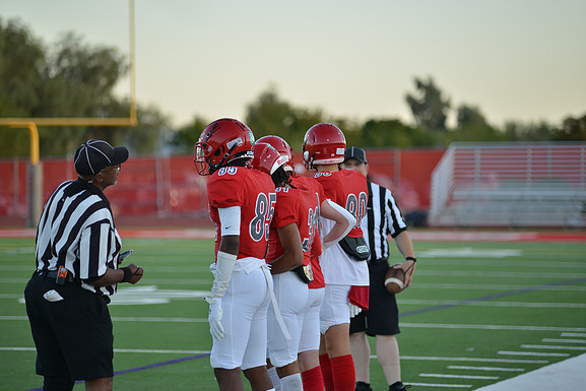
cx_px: 292
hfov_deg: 12.4
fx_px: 2703
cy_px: 196
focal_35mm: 166
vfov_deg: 8.3
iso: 220
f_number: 2.8
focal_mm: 165
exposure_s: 1/1000
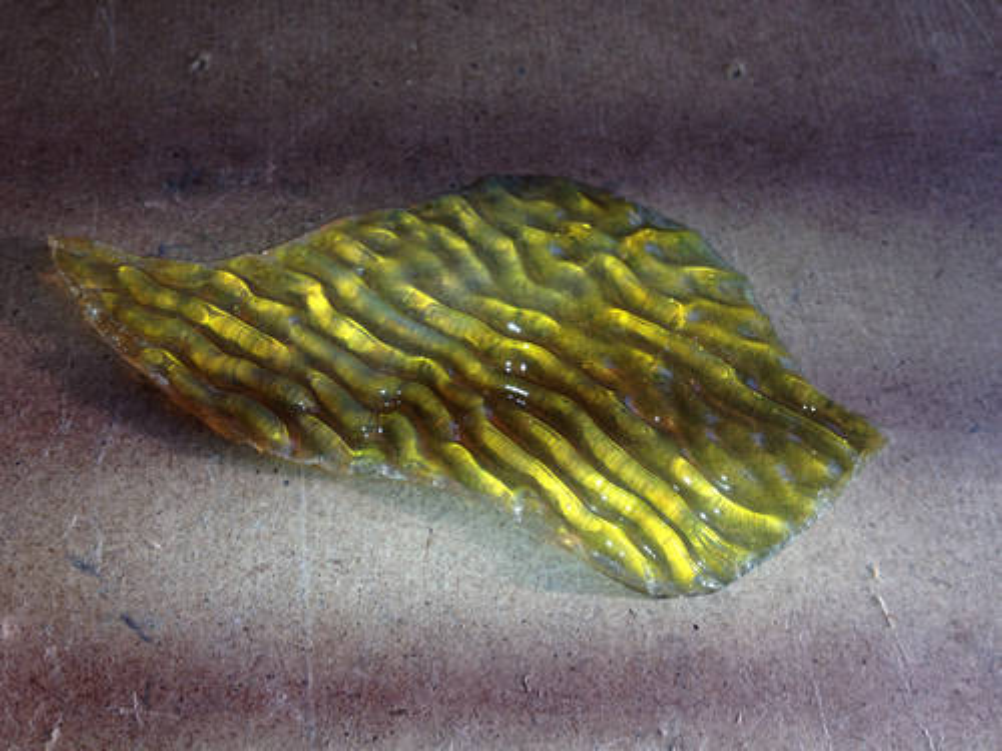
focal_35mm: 35
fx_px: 1013
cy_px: 376
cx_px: 501
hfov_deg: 52.6
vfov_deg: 40.7
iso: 50
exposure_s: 1/201
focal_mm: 4.28
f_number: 2.4
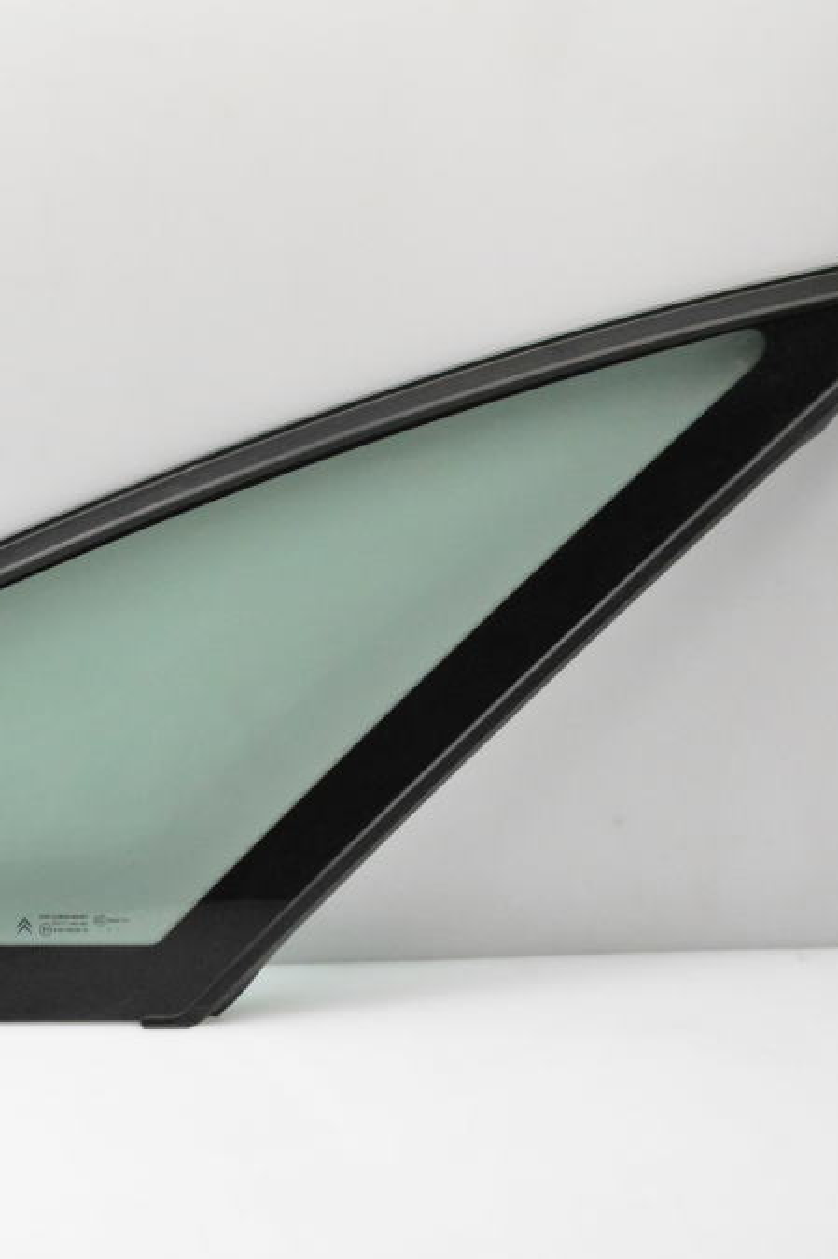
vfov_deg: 25.4
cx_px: 179
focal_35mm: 80
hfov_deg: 17.0
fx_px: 2786
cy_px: 635
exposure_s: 1/400
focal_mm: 35
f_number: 10
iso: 6400
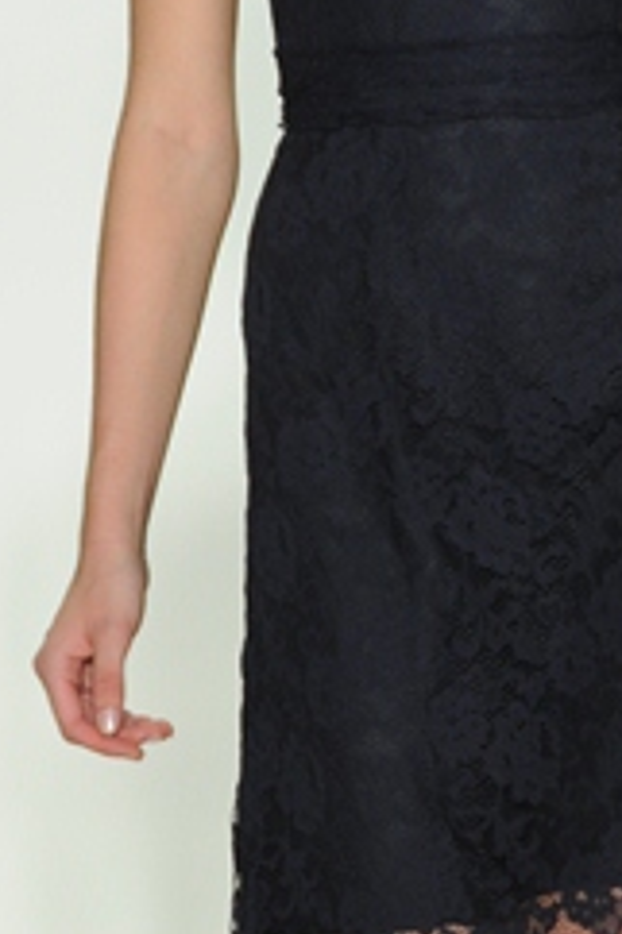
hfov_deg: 1.5
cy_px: 552
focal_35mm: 892
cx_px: 423
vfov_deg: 2.3
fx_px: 23149
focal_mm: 240
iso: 1250
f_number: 4
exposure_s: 1/400
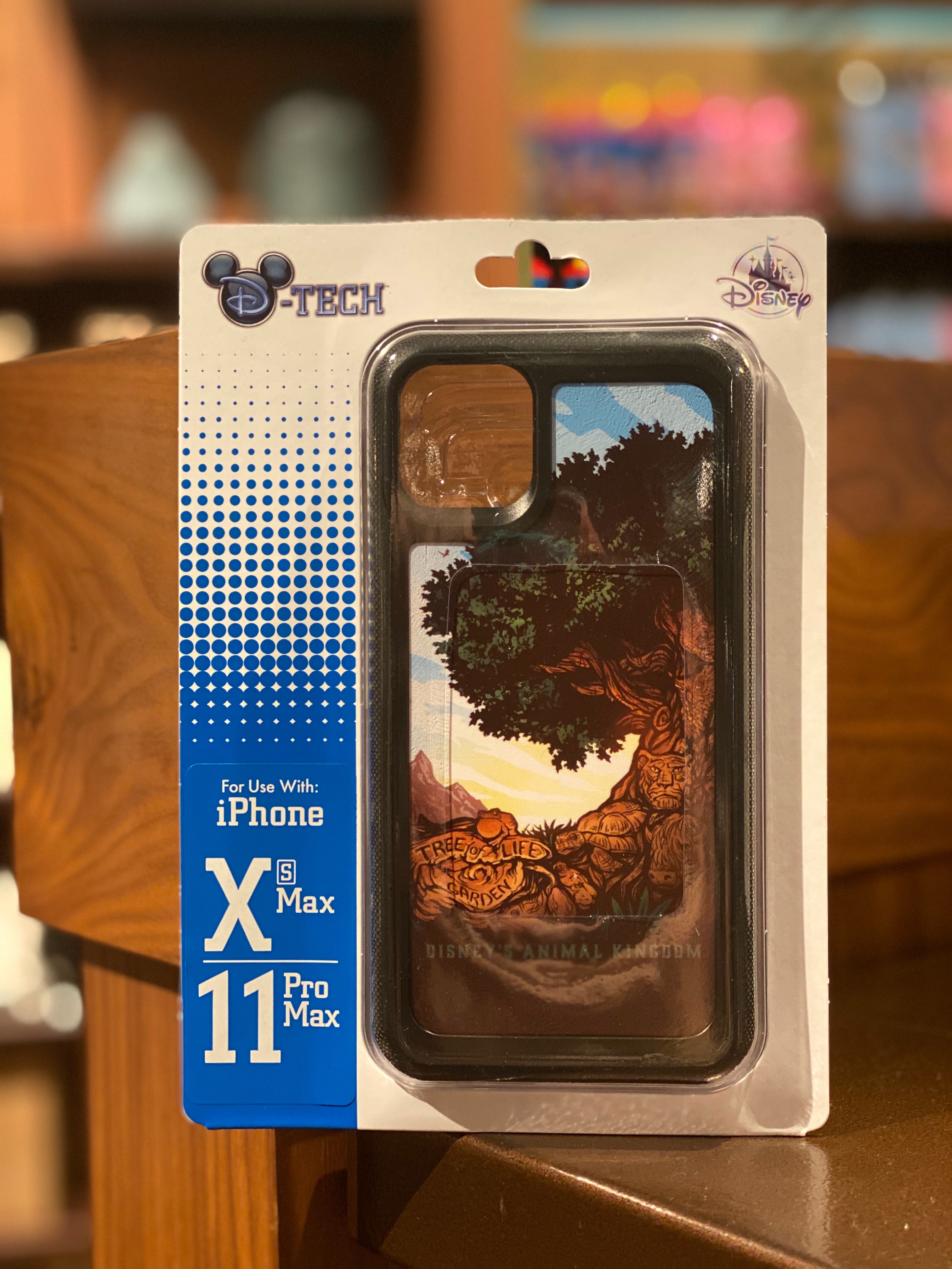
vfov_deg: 36.8
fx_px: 1907
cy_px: 634
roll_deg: +1.0
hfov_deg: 28.0
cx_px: 476
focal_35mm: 52
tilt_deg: -2.4
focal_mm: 6
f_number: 2
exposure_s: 1/40
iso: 250
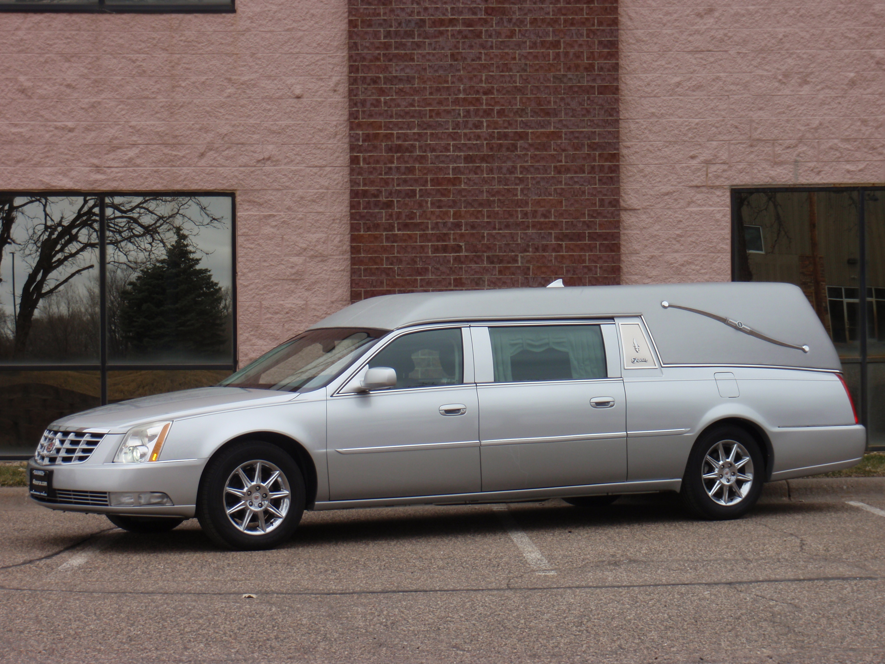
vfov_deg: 17.8
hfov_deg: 23.6
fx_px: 2122
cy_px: 332
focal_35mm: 83
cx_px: 442
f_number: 5.1
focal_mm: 14.94
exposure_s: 1/160
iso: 64
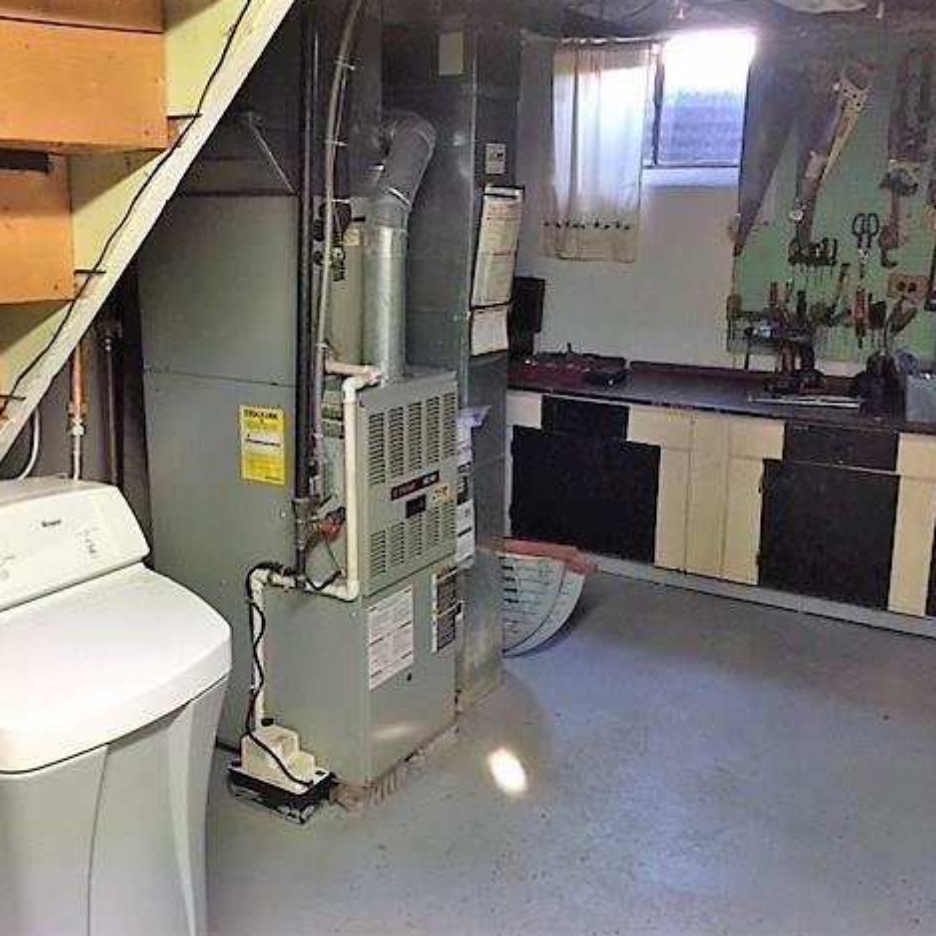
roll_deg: -0.2
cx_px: 411
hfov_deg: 47.1
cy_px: 469
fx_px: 1071
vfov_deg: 47.2
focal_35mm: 35
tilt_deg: -14.2
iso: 160
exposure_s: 1/33
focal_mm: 4.15
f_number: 2.2
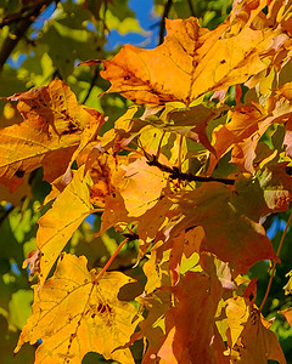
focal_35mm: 317
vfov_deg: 6.1
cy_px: 390
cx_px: 48
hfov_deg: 4.9
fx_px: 3424
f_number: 7.1
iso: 160
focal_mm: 50.5
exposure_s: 1/320
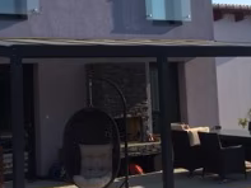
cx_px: 84
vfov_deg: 20.0
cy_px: 42
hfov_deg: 26.5
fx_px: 530
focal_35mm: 73
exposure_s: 1/1580
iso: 32
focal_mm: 4.12
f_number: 2.2
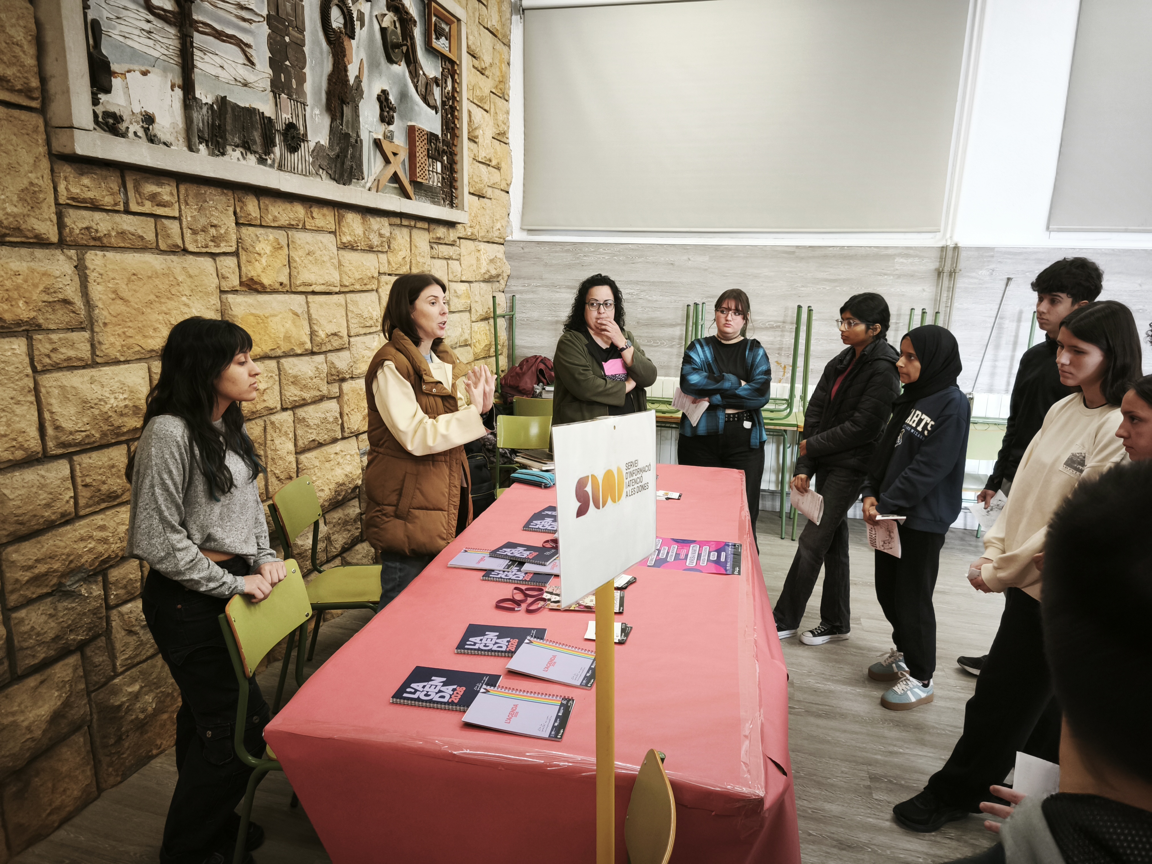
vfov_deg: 58.9
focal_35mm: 23
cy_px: 432
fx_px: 765
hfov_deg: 73.9
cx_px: 576
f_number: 1.7
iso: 640
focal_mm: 5.35
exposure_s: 1/50
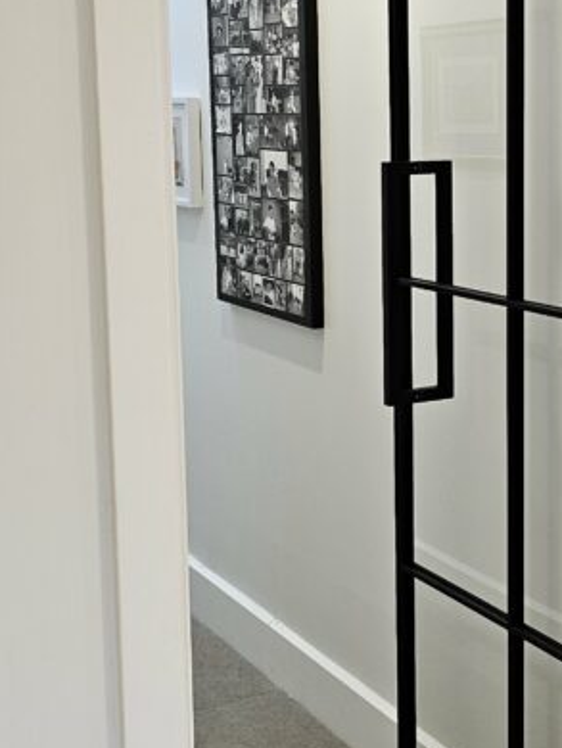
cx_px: 485
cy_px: 297
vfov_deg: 30.6
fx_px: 1362
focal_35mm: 63
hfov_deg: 22.8
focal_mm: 5
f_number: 1.8
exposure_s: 1/100
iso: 100
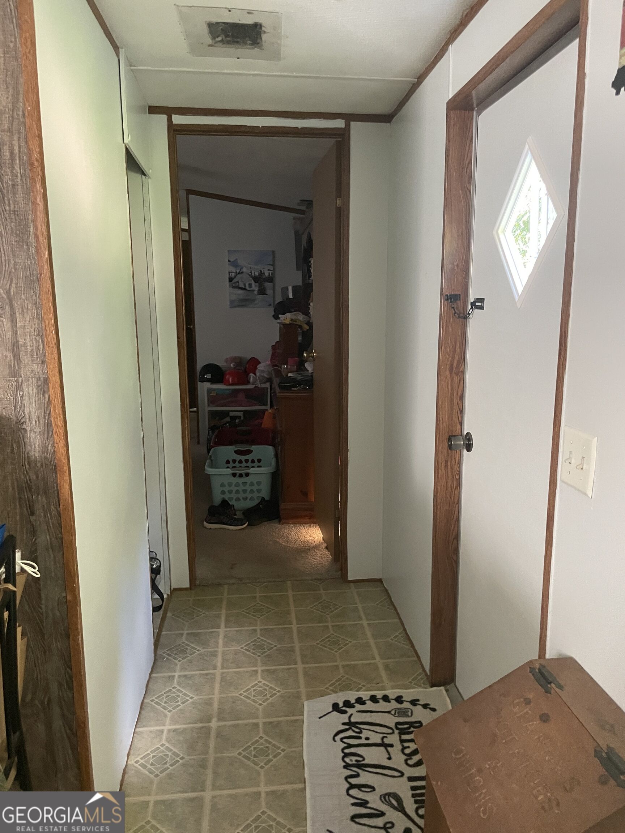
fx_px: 626
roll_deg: +0.6
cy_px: 416
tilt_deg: -10.8
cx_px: 312
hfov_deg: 53.1
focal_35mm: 26
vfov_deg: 67.3
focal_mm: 4.2
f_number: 1.6
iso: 400
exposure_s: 1/60
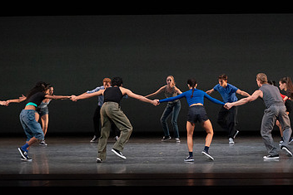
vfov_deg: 8.6
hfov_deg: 12.8
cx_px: 184
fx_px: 1303
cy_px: 49
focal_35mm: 160
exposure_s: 1/400
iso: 8000
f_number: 5
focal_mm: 97
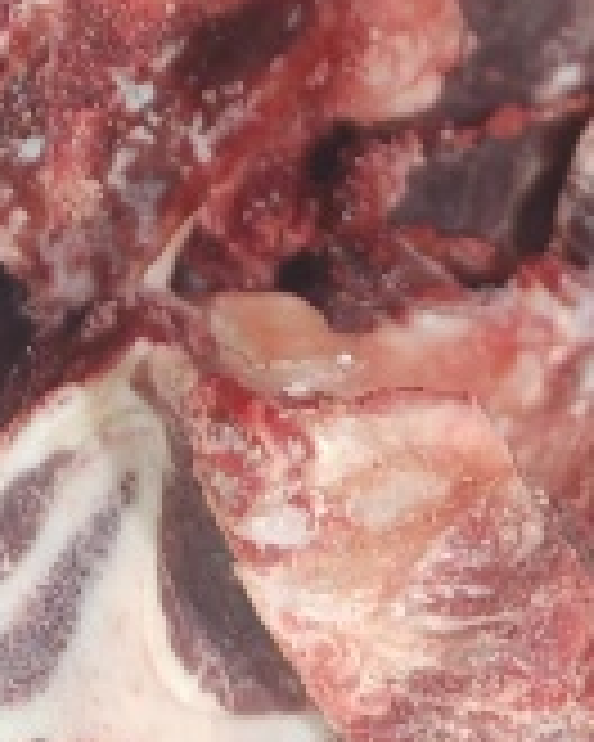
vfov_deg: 9.4
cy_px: -1338
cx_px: -225
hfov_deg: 8.9
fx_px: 3736
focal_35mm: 170
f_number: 1.6
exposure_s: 1/240
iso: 1000
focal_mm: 7.62
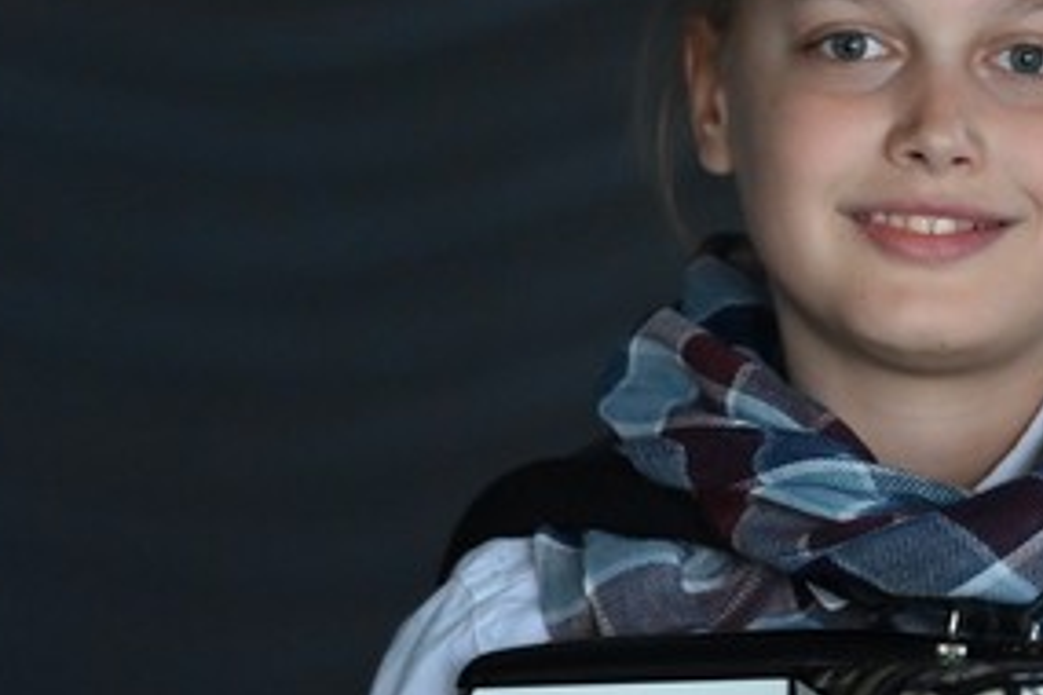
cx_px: 1058
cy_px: 280
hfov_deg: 3.7
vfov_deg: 2.5
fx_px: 16252
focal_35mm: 561
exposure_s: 1/400
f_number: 2.8
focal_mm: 200
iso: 3200
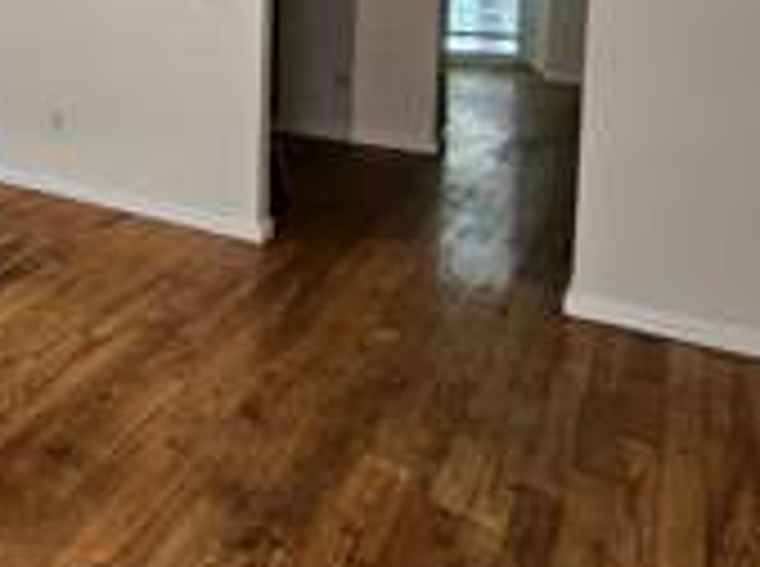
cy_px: 4
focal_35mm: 37
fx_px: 811
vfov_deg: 35.1
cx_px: -211
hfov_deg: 35.5
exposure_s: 1/60
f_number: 2.2
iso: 160
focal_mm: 1.74
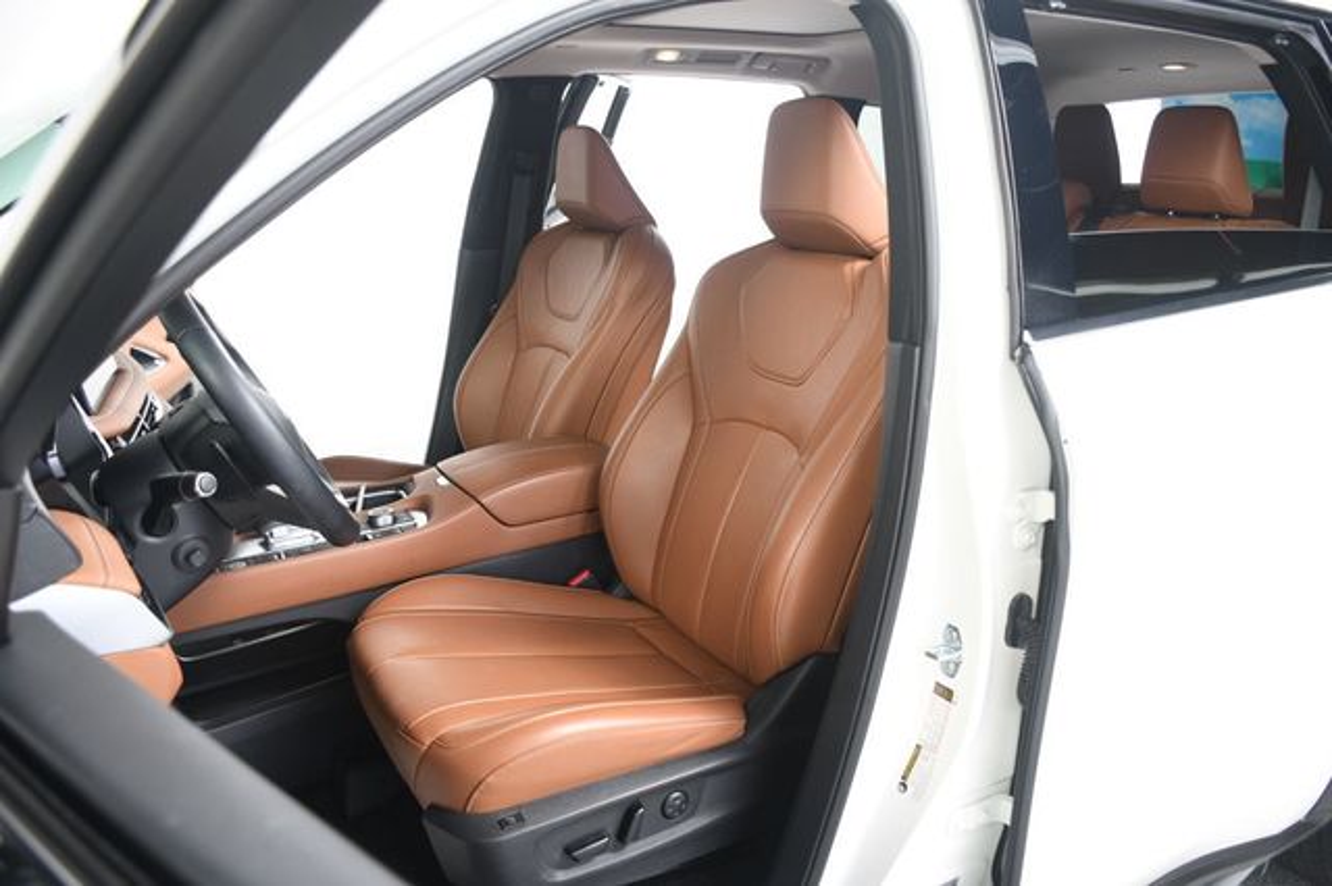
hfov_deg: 67.4
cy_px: 443
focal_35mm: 27
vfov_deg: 47.9
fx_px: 998
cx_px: 666
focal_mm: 18
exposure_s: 1/160
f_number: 3.5
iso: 100
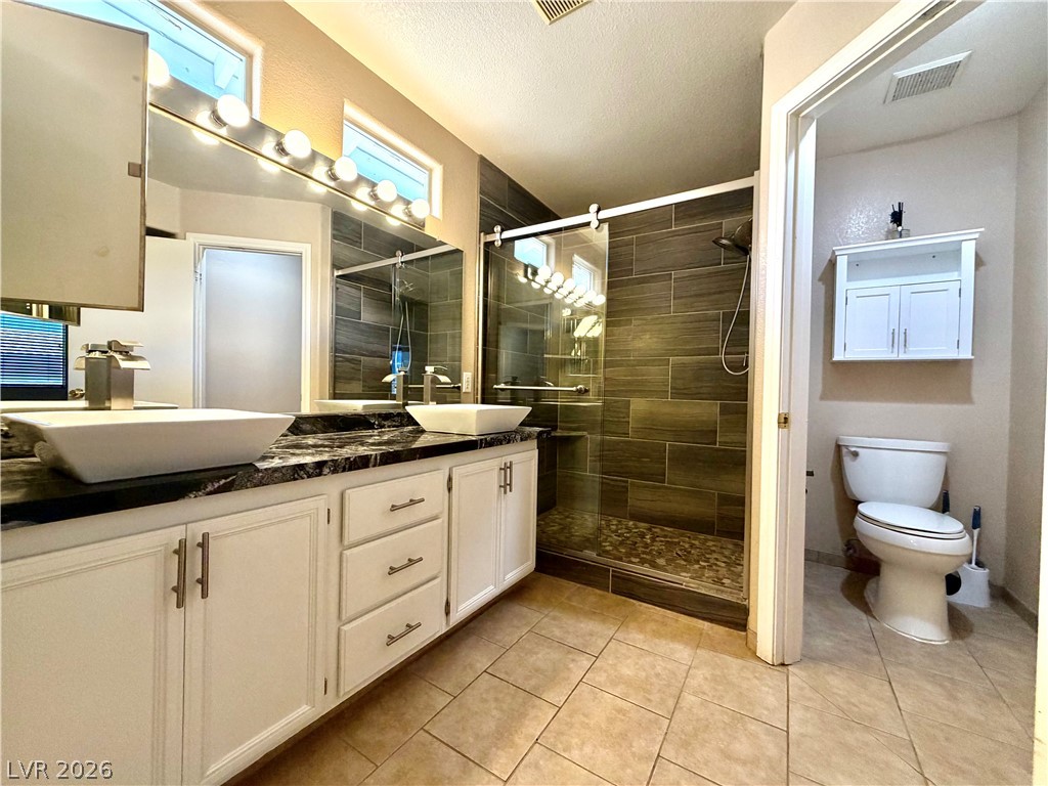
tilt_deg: -1.1
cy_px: 393
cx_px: 524
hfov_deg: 102.1
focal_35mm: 14
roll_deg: -1.0
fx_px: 424
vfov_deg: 85.7
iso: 200
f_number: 2.2
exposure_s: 1/60
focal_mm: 2.22
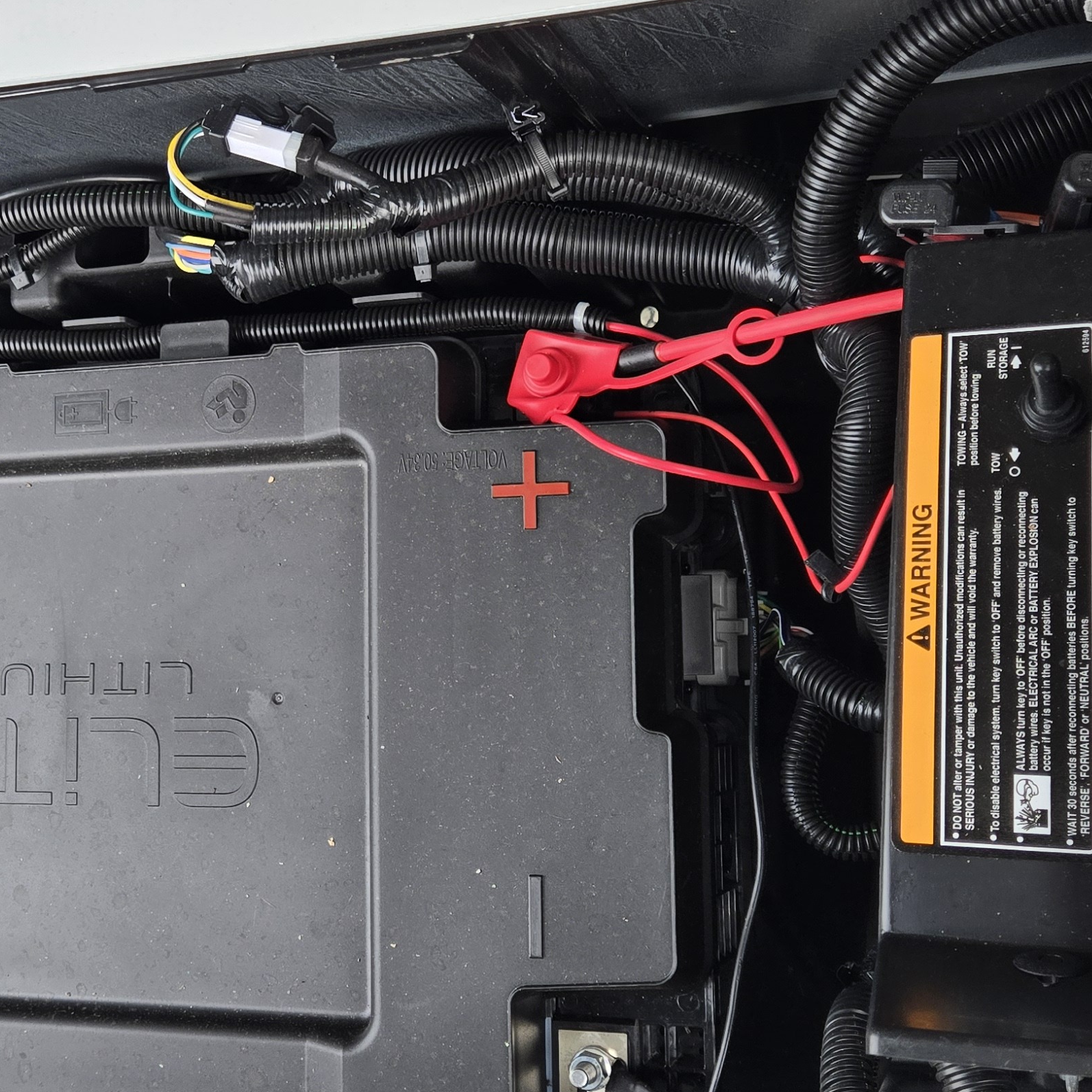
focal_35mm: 51
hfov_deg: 33.2
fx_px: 1820
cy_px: 573
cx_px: 380
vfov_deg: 33.4
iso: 64
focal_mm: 5.4
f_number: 1.8
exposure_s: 1/180
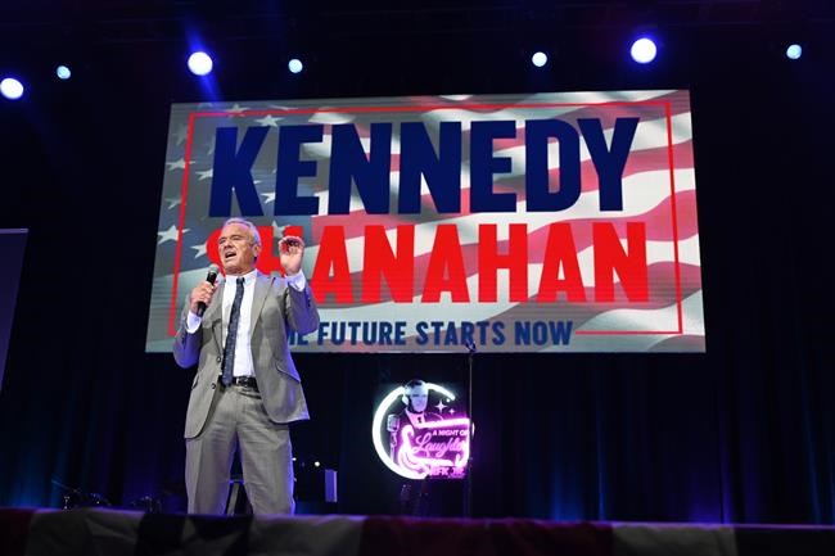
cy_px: 278
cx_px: 418
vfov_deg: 33.4
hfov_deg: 48.5
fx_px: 927
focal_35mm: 40
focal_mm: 40
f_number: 3.5
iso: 4000
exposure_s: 1/400
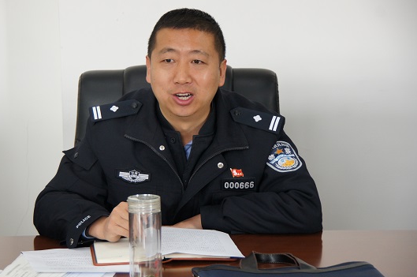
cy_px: 144
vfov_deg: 10.1
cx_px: 190
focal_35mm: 136
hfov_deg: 15.1
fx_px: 1573
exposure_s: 1/125
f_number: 5.6
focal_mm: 80
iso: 1000
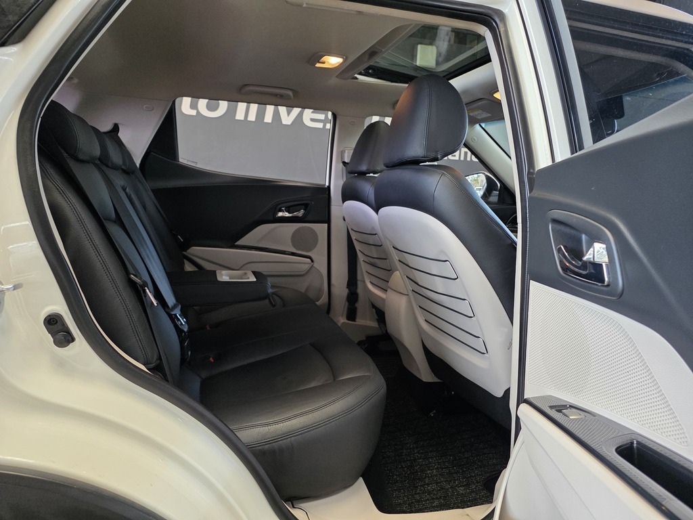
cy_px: 260
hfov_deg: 73.9
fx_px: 460
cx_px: 346
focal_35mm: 23
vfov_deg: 58.9
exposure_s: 1/180
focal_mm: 6.25
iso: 200
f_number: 1.7
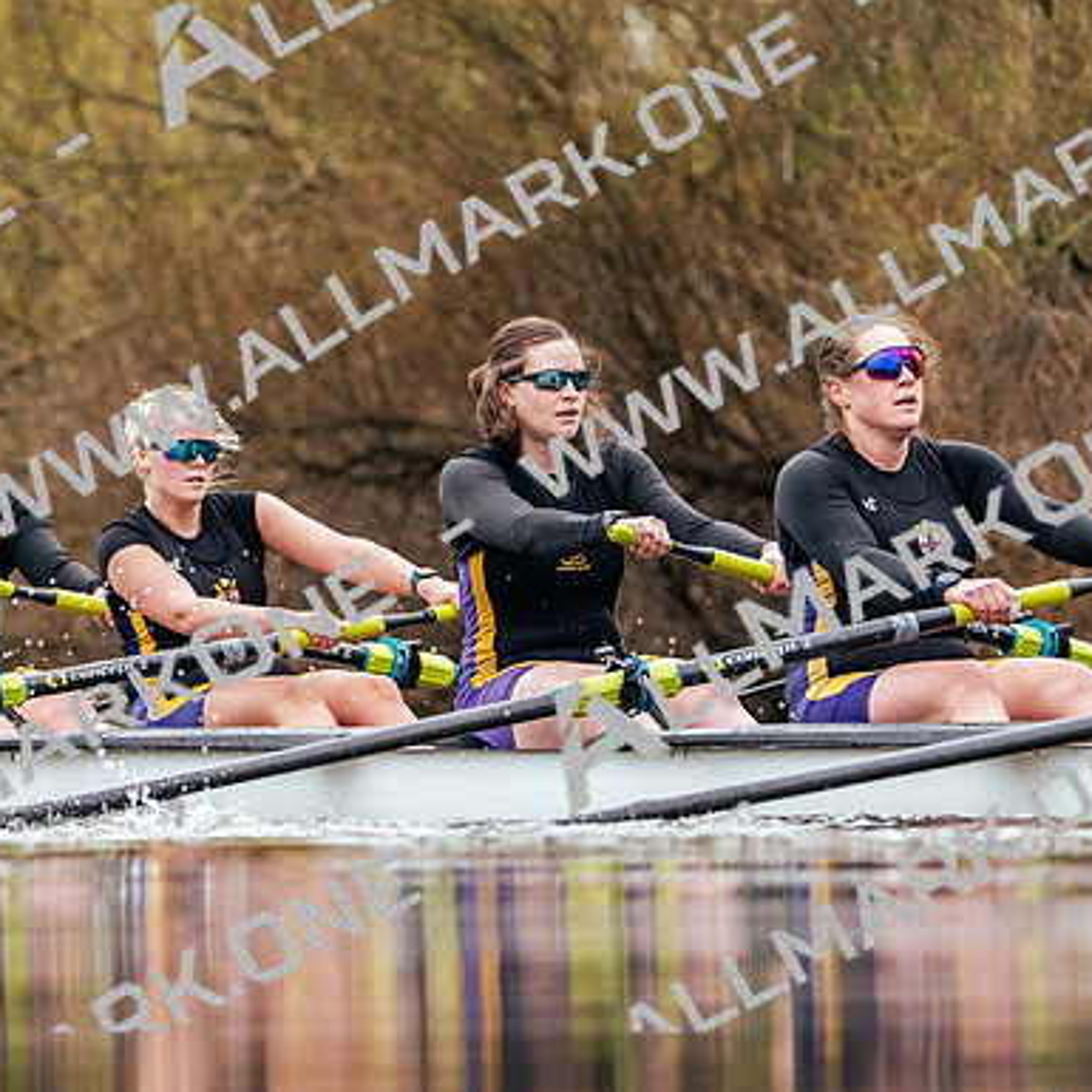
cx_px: 312
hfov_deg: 3.7
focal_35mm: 468
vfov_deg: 3.7
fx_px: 16703
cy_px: 546
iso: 2000
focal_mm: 365
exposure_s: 1/2000
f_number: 6.3
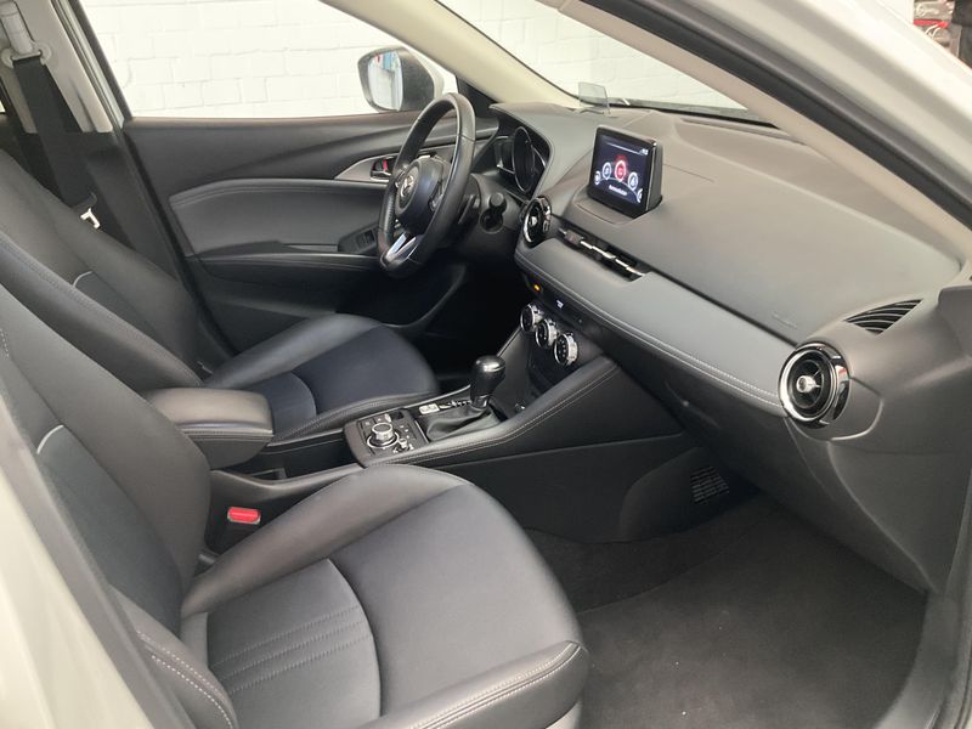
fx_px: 814
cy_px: 364
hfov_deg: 61.7
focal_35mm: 29
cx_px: 486
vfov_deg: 48.2
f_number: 1.8
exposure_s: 1/41
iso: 320
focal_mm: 3
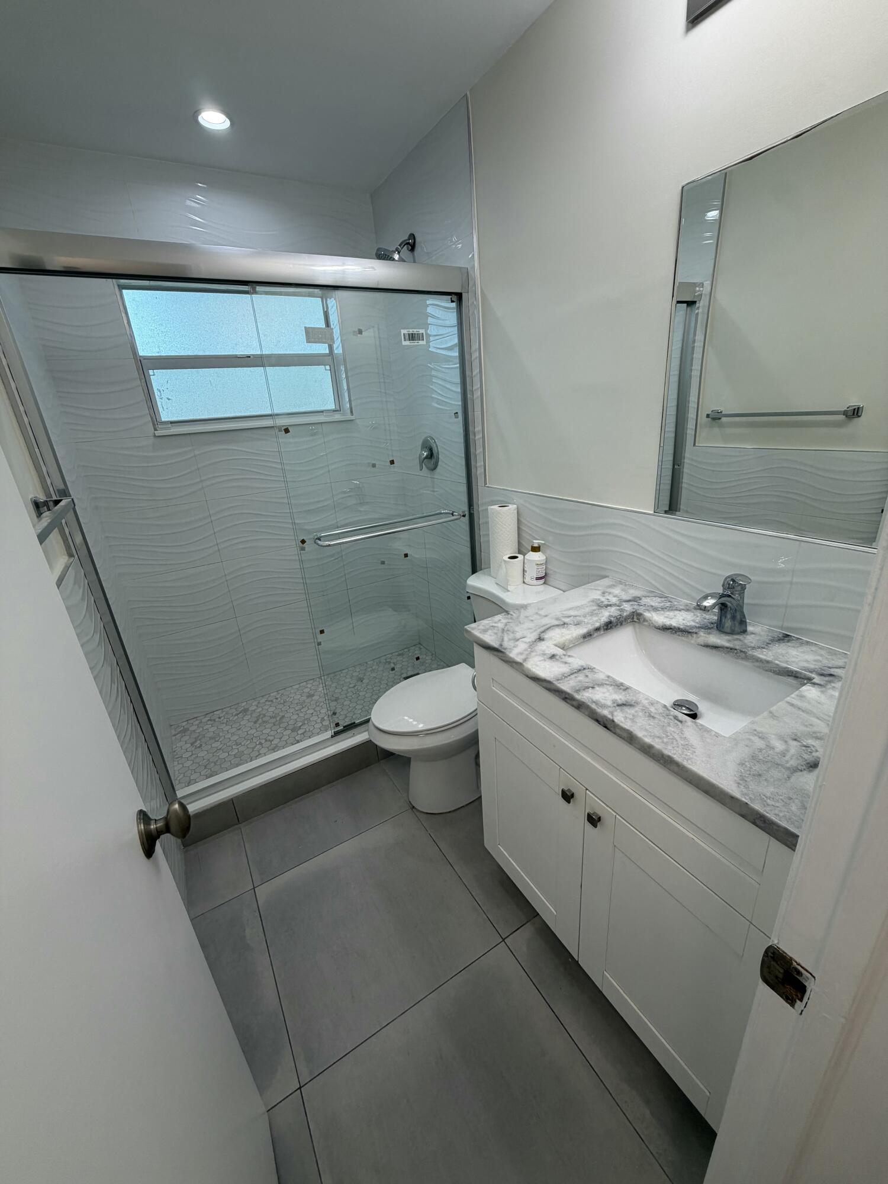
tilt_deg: -21.1
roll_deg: +4.1
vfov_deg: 102.1
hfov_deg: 85.7
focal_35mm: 14
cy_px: 592
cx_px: 444
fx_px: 479
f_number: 2.2
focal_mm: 2.22
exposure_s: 1/120
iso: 64
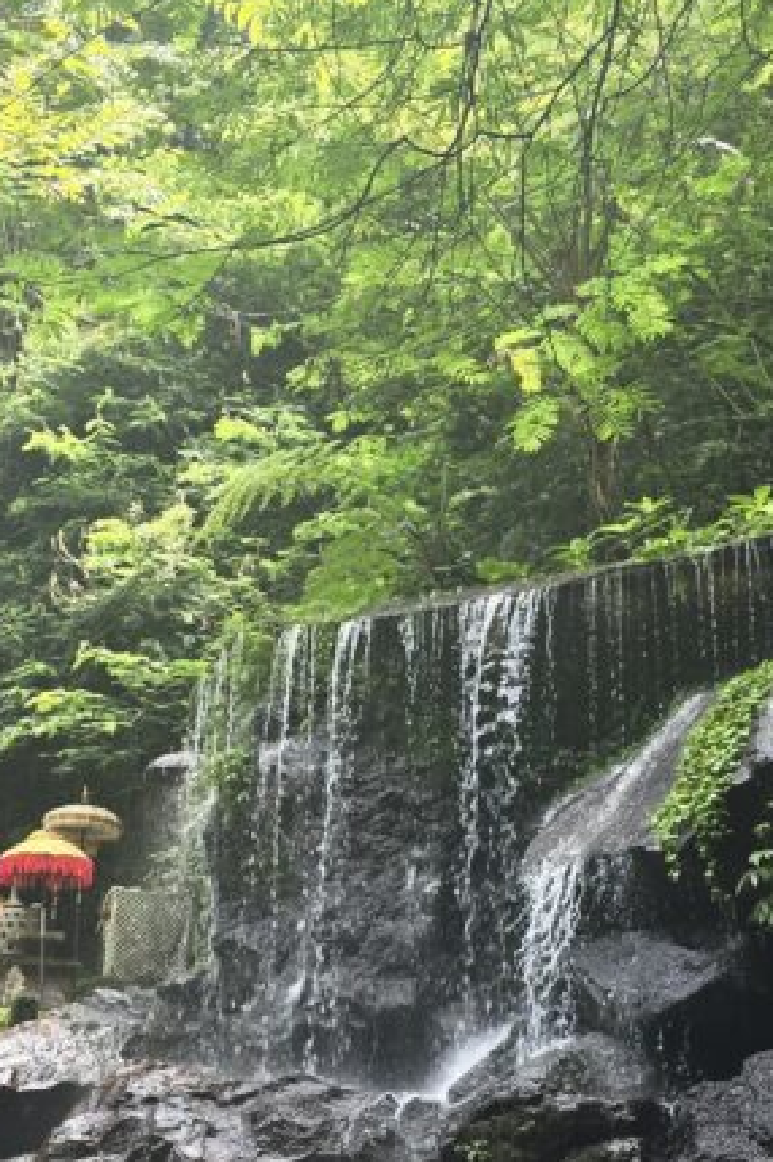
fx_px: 1839
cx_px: 319
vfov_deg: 34.8
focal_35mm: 57
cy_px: 746
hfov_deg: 23.7
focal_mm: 6.3
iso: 80
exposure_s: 1/180
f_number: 1.7
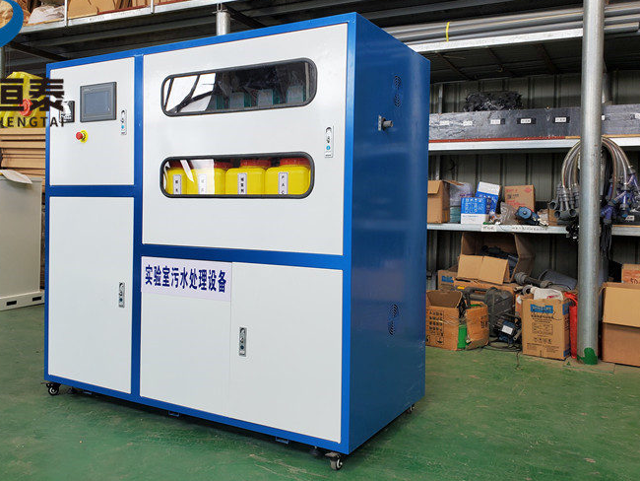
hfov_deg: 56.5
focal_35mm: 32
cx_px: 269
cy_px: 218
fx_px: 592
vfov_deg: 44.1
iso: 50
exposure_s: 1/138
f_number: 2.4
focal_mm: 4.3
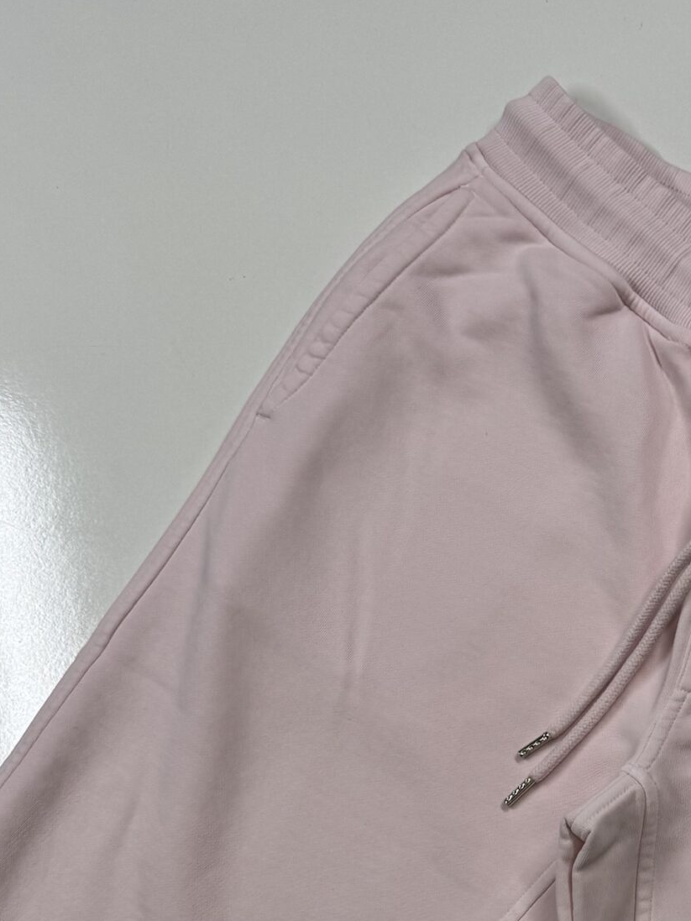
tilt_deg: -79.6
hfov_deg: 25.1
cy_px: 790
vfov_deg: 33.0
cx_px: 656
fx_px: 1490
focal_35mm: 56
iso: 80
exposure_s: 1/296
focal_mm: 6.76
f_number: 1.78
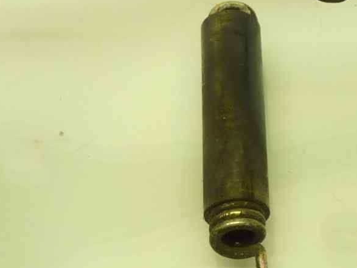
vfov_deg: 13.6
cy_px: 159
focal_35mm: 109
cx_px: 375
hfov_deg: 17.5
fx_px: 1124
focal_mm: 4.1
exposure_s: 1/30
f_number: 3.3
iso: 80
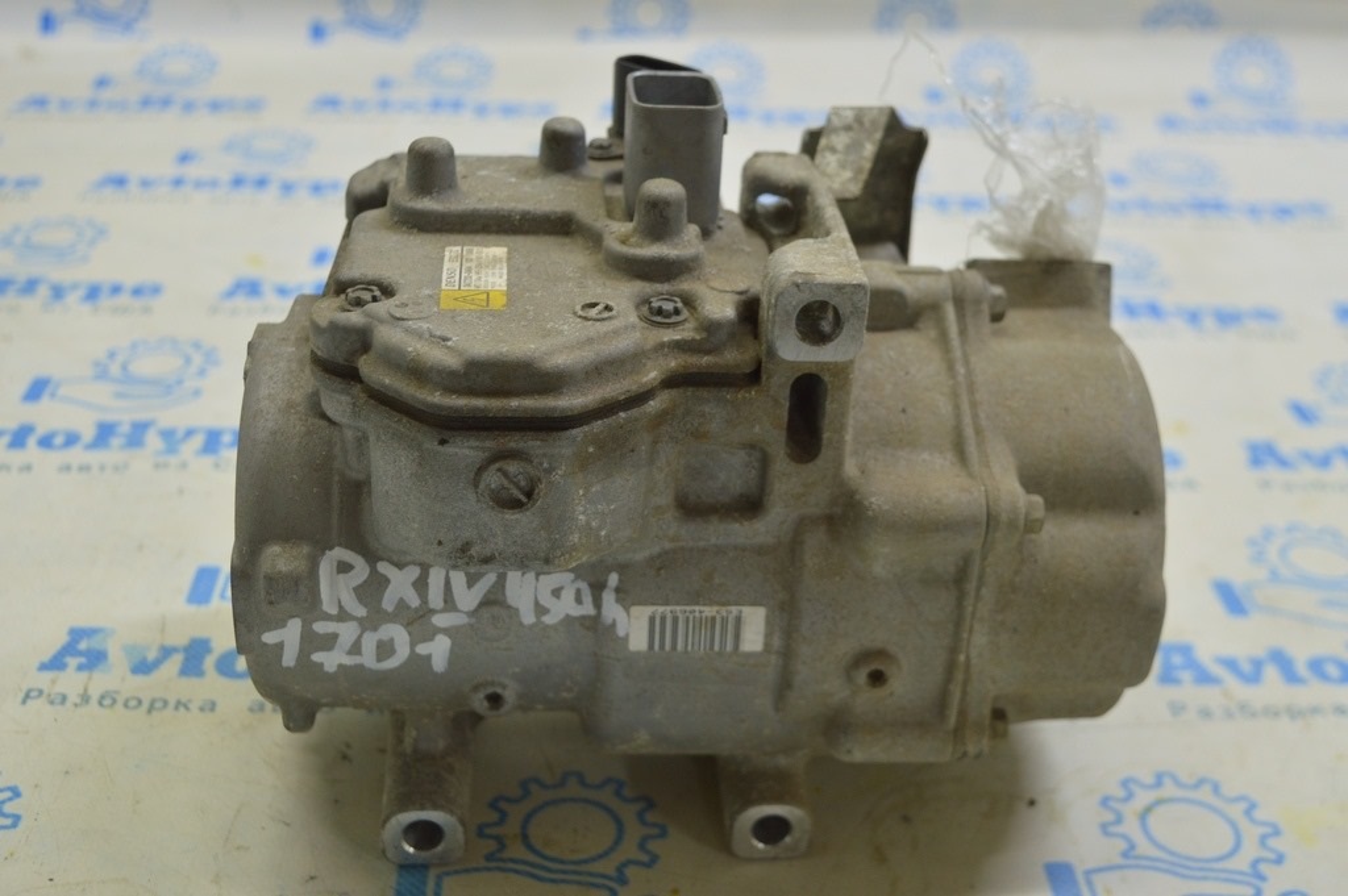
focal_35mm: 46
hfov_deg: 42.4
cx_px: 674
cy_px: 448
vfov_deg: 28.9
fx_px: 1740
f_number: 5.6
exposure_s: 1/25
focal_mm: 31
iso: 400
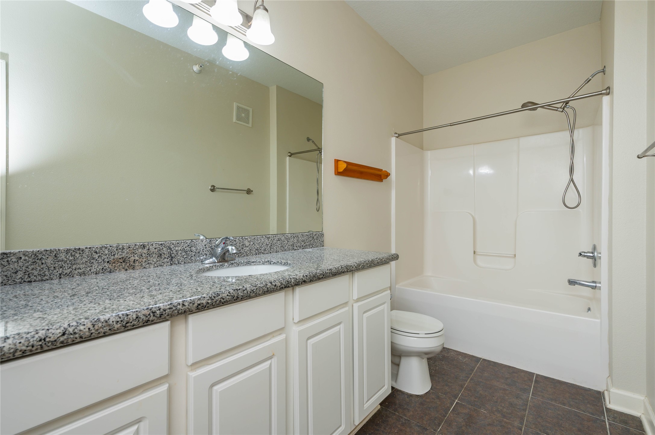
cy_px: 218
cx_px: 328
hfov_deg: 98.6
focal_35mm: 16
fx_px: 282
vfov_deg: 75.4
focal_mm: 15.5
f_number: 9
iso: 250
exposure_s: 1/25
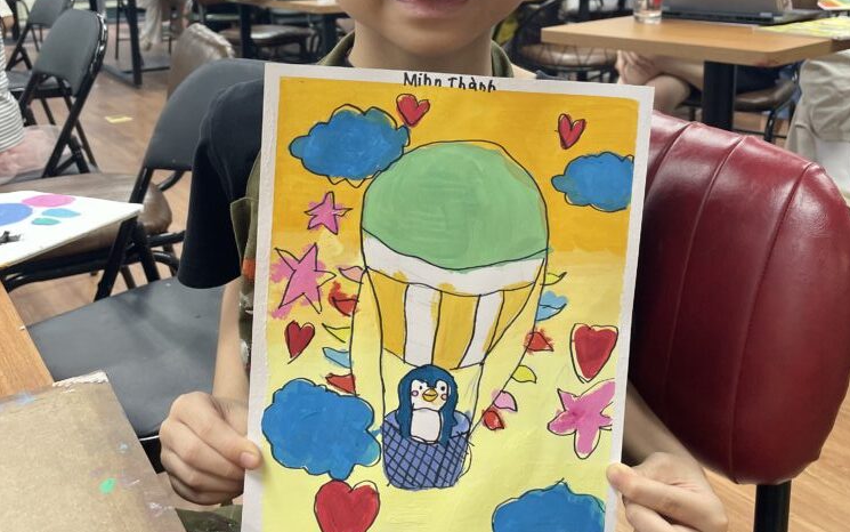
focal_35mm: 37
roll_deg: +1.6
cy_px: 124
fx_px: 857
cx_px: 426
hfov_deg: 52.7
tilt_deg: -13.0
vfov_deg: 33.7
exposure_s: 1/100
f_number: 1.6
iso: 125
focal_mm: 4.2
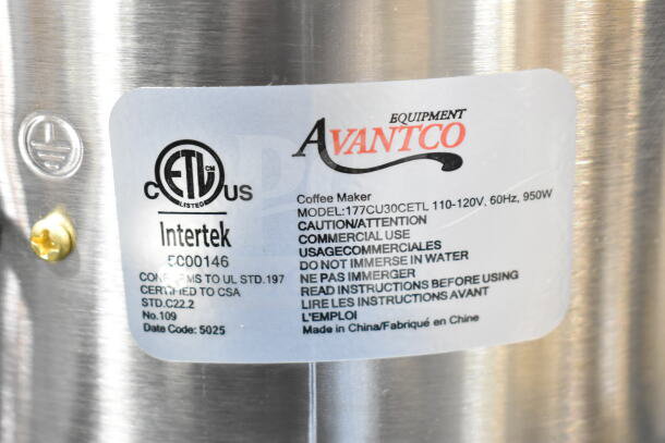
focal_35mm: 68
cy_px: 222
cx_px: 332
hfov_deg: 29.9
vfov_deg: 20.2
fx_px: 1247
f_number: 5
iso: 3600
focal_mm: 45
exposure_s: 1/80
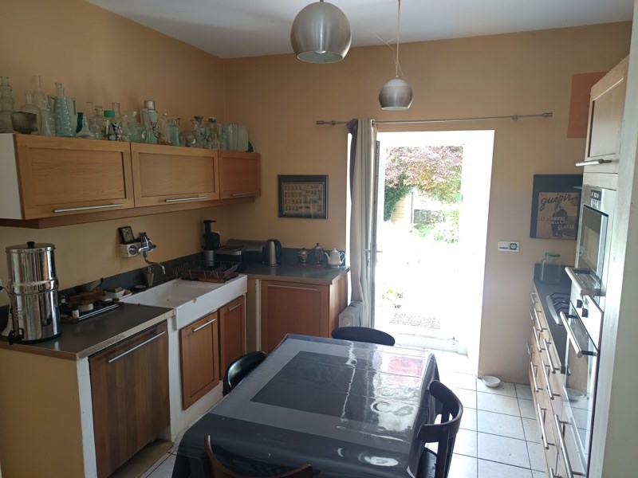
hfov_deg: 71.6
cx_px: 319
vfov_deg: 56.8
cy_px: 239
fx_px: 442
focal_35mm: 24
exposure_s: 1/33.3
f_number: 1.7
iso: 236
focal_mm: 5.31
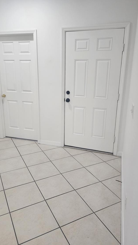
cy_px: 117
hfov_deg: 42.8
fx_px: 176
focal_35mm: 27
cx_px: 63
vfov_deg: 69.8
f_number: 1.8
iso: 320
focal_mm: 6.4
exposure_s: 1/120
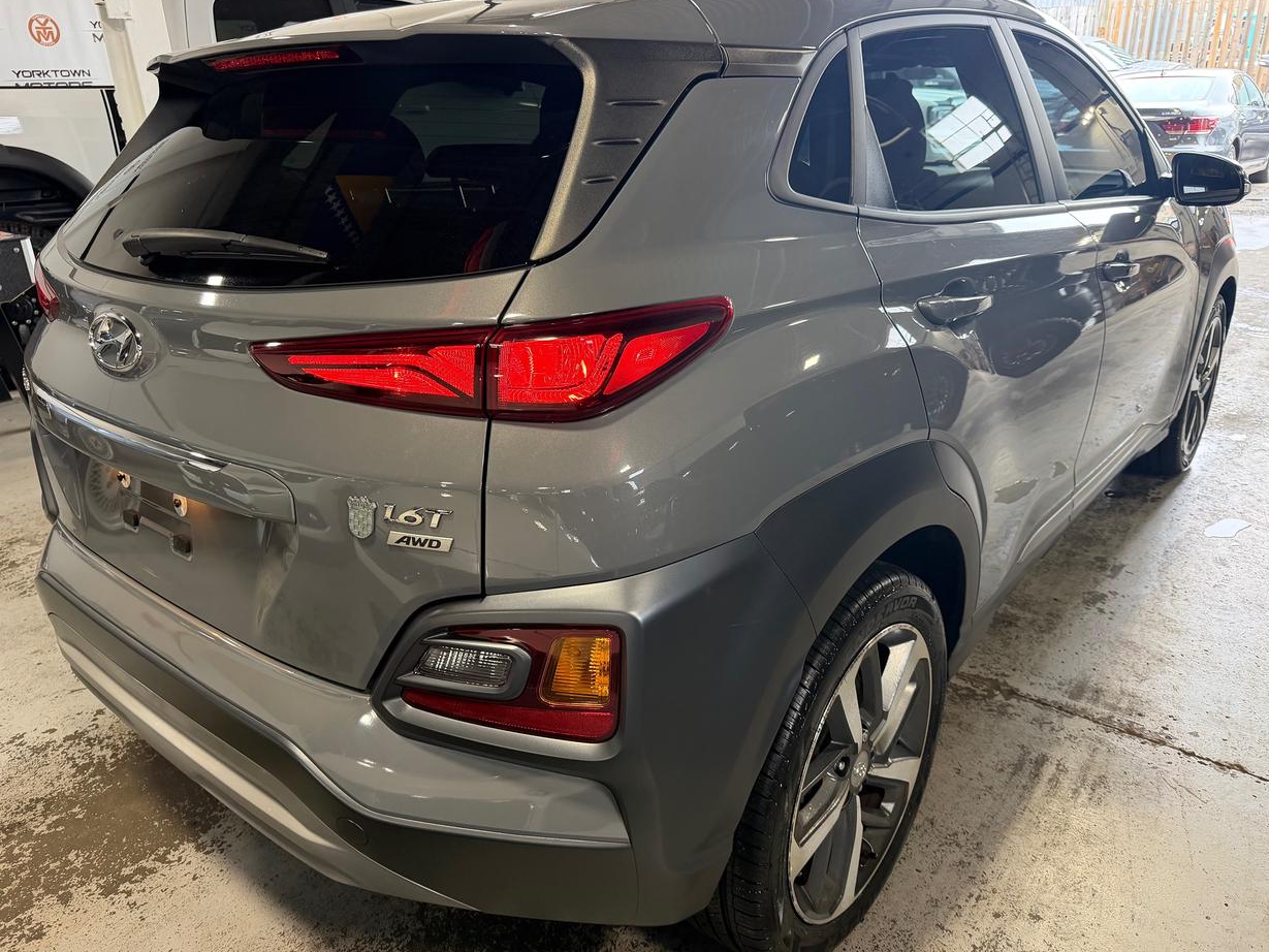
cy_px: 473
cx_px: 644
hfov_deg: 69.4
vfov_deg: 54.9
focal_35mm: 25
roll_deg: +3.2
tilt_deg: -23.2
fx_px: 917
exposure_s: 1/60
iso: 250
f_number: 1.78
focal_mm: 6.76
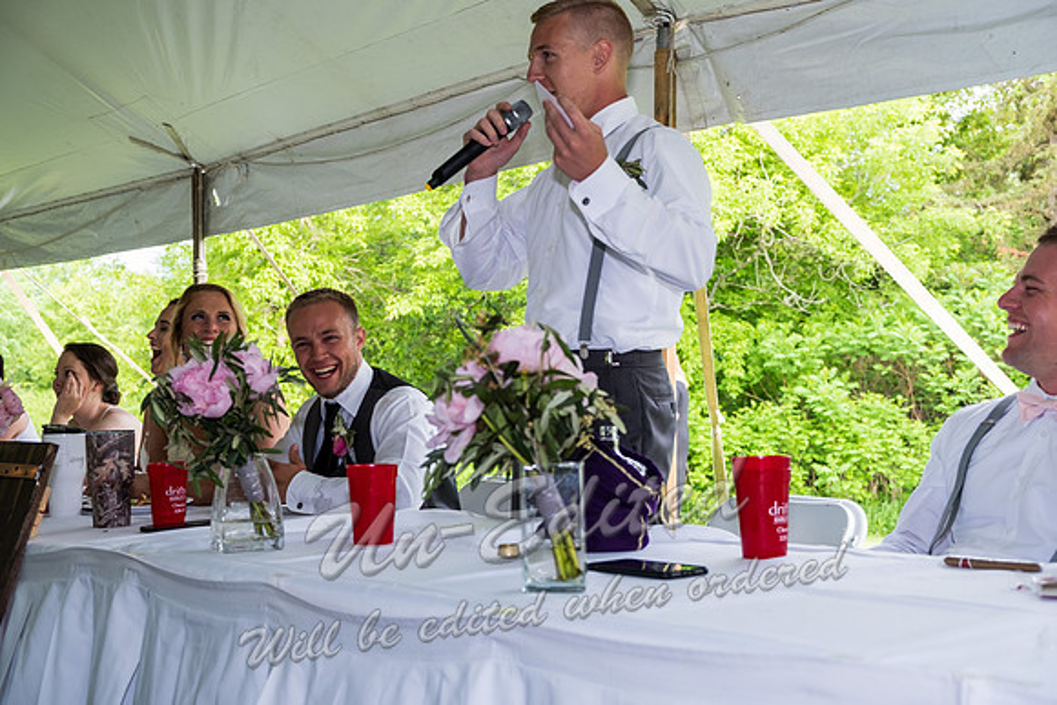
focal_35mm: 45
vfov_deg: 29.9
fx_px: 1321
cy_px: 352
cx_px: 528
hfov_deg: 43.6
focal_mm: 30.2
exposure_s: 1/60
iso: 320
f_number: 4
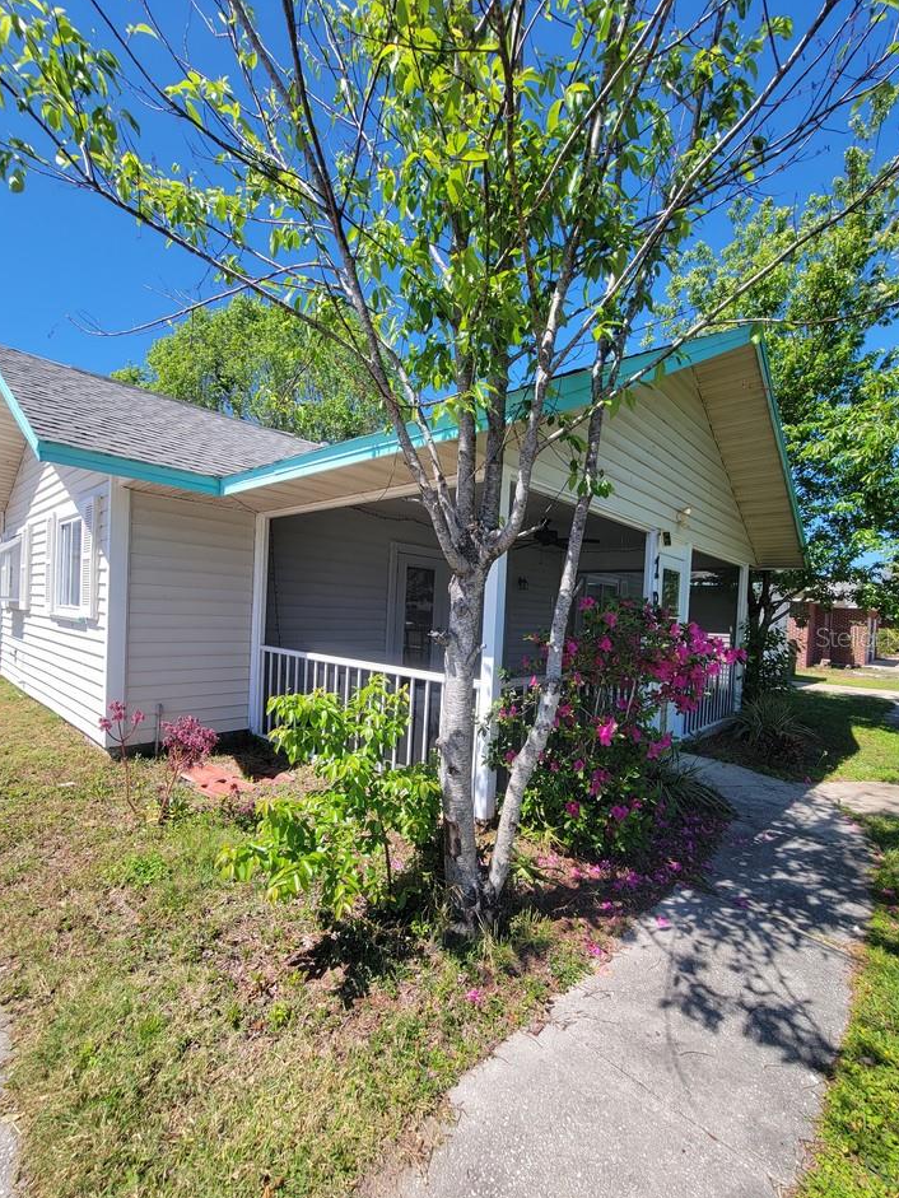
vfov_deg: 101.9
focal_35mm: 14
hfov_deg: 85.7
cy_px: 637
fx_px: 485
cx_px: 452
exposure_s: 1/981
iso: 50
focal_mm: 2.2
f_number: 2.2
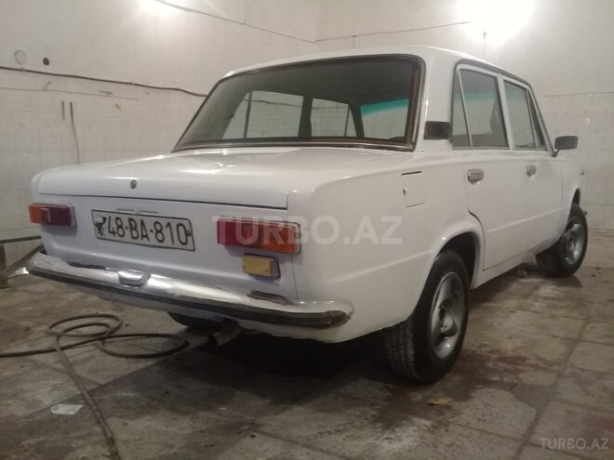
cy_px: 230
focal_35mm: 31
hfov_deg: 58.4
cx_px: 307
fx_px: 550
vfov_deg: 45.4
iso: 200
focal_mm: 3.3
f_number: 2.2
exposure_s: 1/20
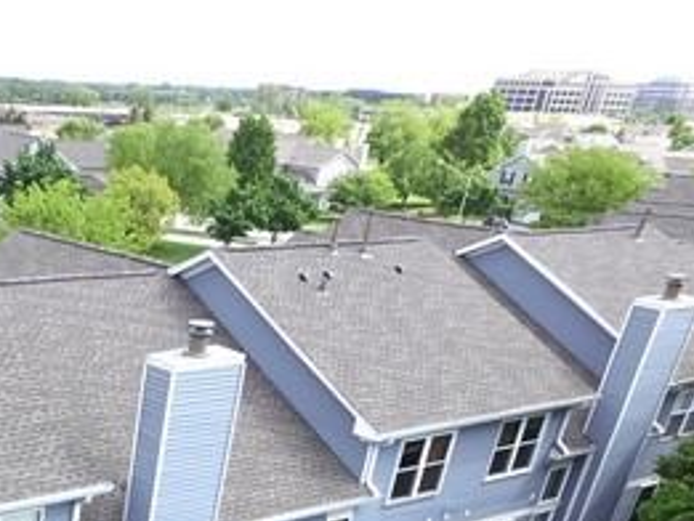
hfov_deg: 33.9
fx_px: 983
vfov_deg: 26.4
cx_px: -66
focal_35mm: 49
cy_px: 625
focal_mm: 3.61
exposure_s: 1/526
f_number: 2.8
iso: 100
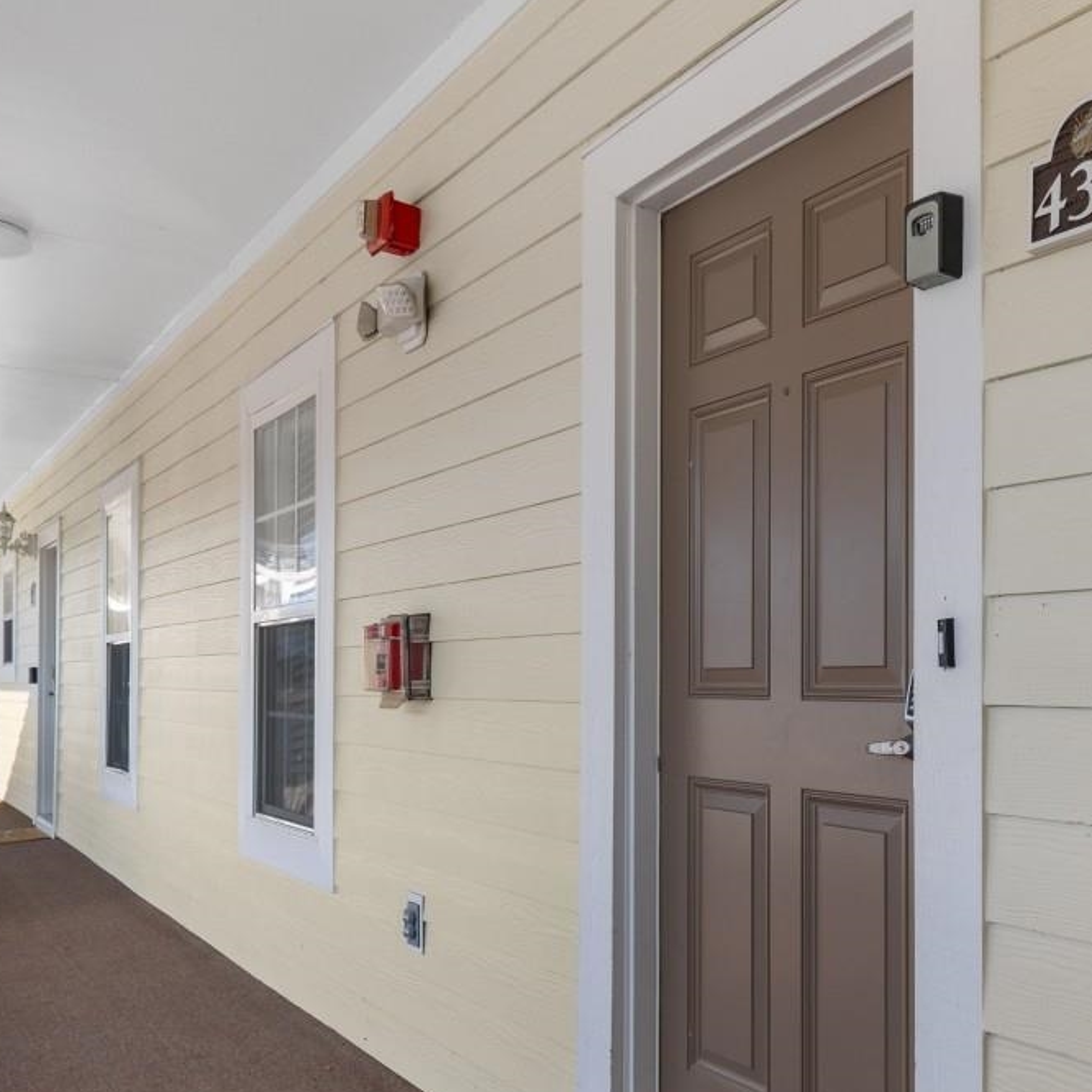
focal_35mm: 31
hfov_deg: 48.8
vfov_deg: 52.1
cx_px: 910
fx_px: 1106
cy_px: 662
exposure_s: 1/125
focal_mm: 10
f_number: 5.6
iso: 100
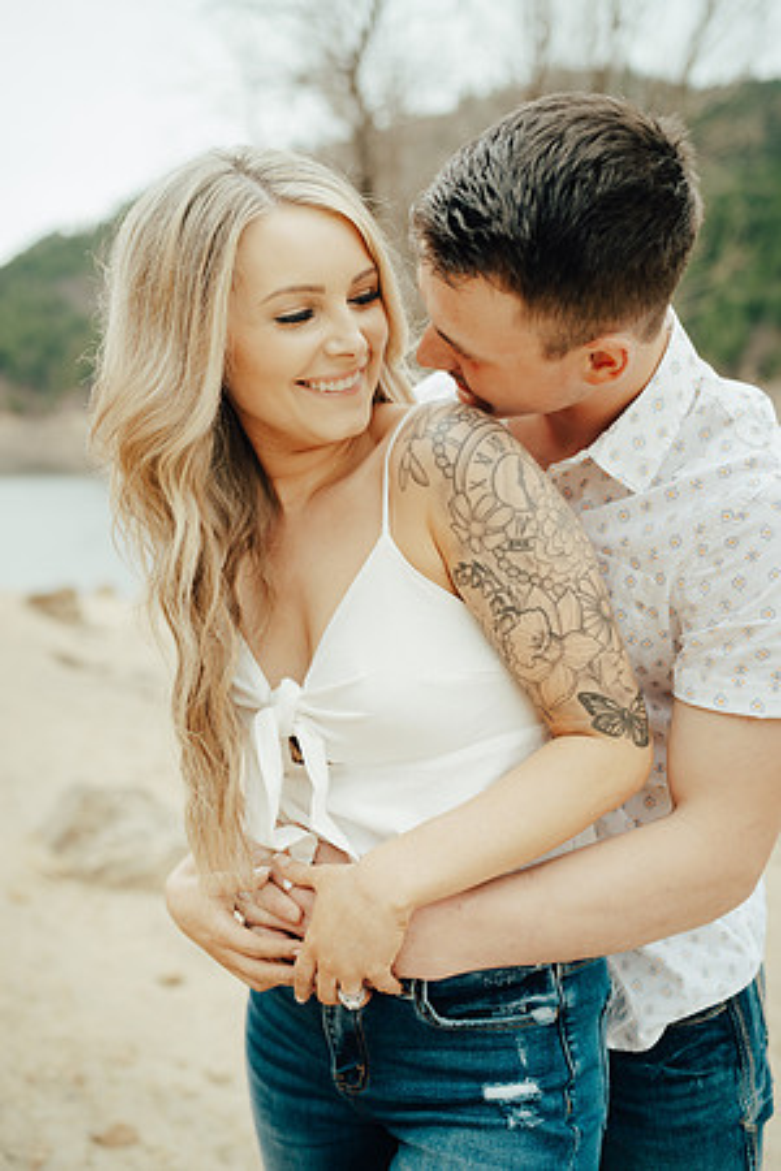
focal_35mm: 35
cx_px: 390
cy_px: 586
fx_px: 1139
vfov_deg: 54.4
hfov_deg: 37.9
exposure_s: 1/400
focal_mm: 35
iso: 400
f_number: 2.2
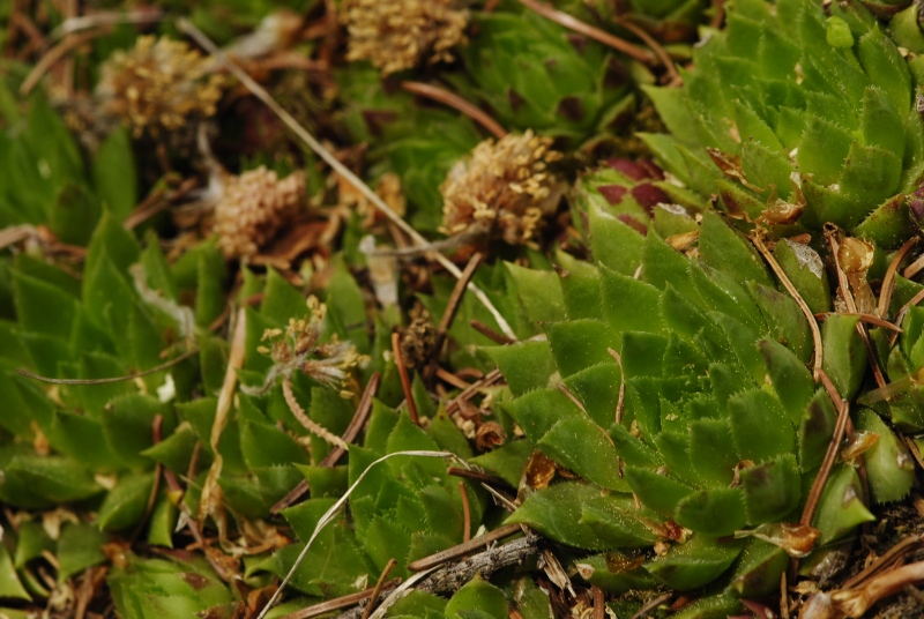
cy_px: 310
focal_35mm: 128
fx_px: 3277
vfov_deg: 10.8
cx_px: 462
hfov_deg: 16.0
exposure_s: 1/250
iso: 200
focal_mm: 85
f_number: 9
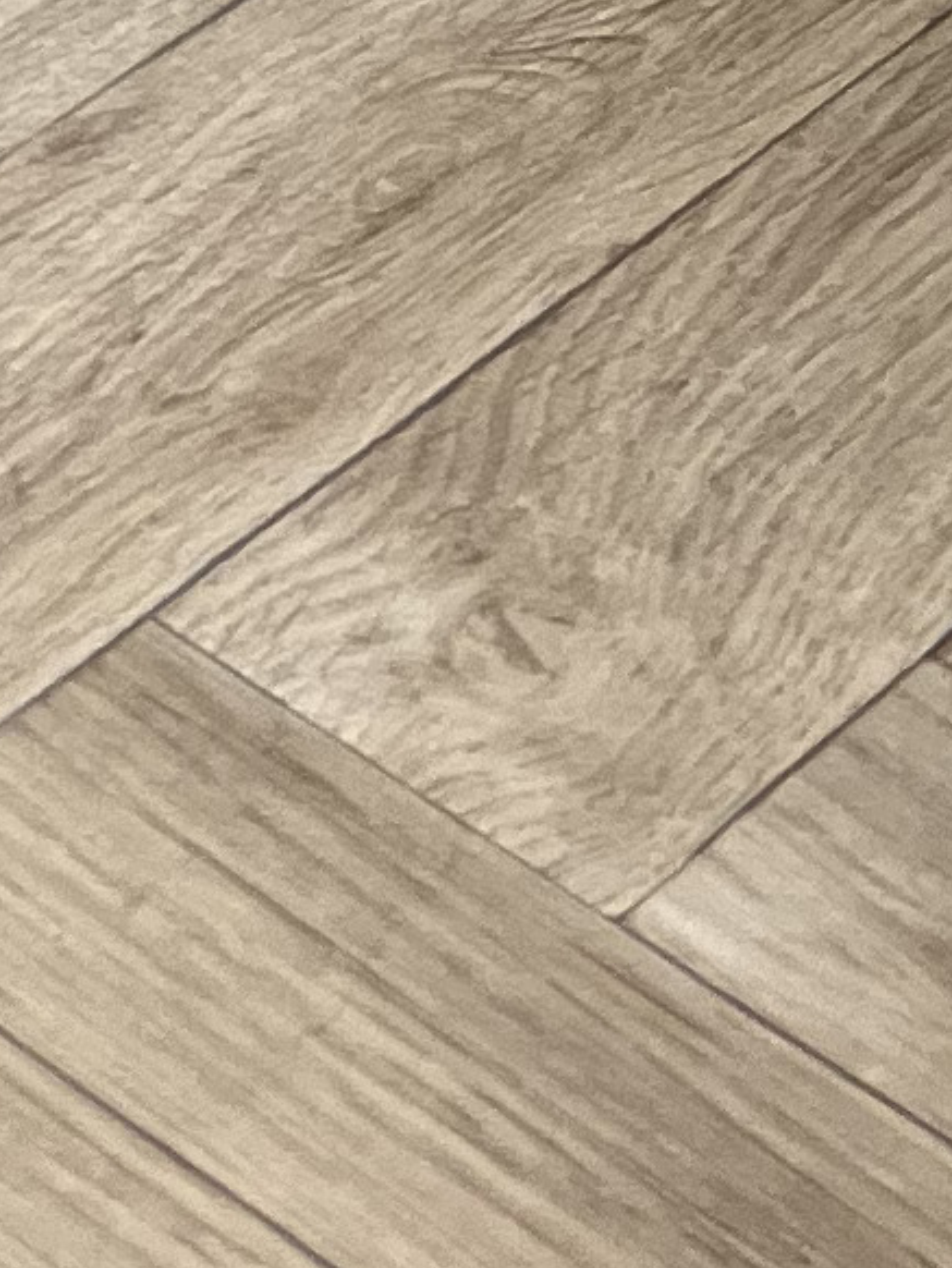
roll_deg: -0.6
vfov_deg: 8.6
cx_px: -1096
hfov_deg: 7.8
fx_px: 6596
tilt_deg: -13.5
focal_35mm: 180
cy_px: -2837
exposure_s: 1/100
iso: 125
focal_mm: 5.7
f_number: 1.5
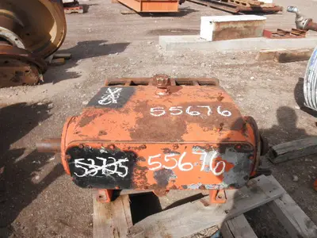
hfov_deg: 63.4
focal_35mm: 28
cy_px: 119
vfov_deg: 49.7
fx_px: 256
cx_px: 158
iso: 64
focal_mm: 5
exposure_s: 1/100
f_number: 8.5
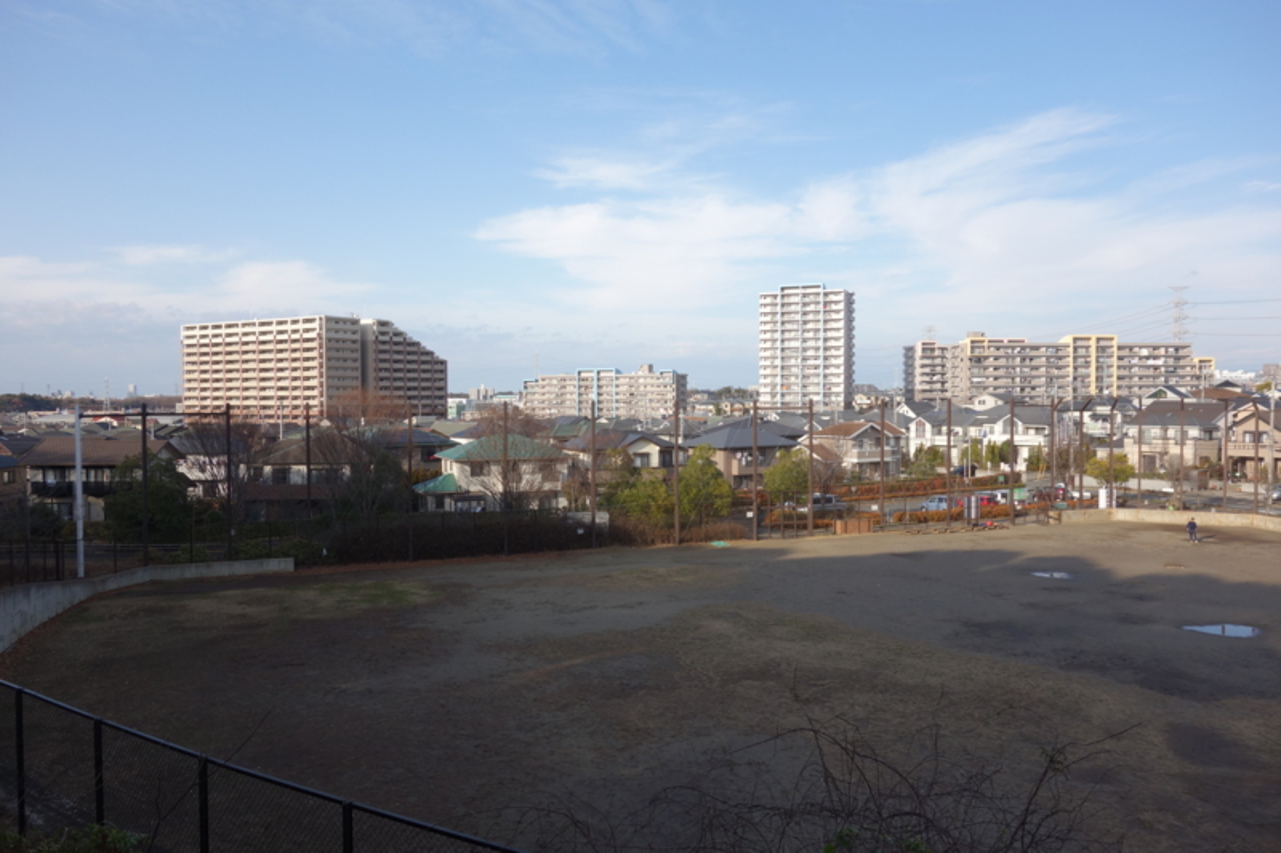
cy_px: 426
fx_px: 996
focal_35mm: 28
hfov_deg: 65.5
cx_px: 640
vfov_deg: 46.4
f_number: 5.6
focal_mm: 10.4
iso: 125
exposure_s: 1/320
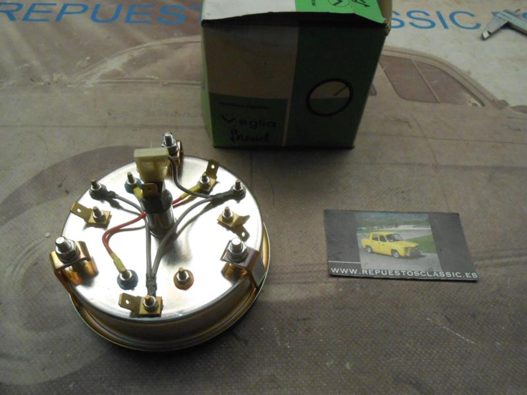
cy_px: 198
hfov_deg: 67.3
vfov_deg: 53.1
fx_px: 396
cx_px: 264
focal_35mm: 26
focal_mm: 4.6
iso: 400
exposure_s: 1/160
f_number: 3.5
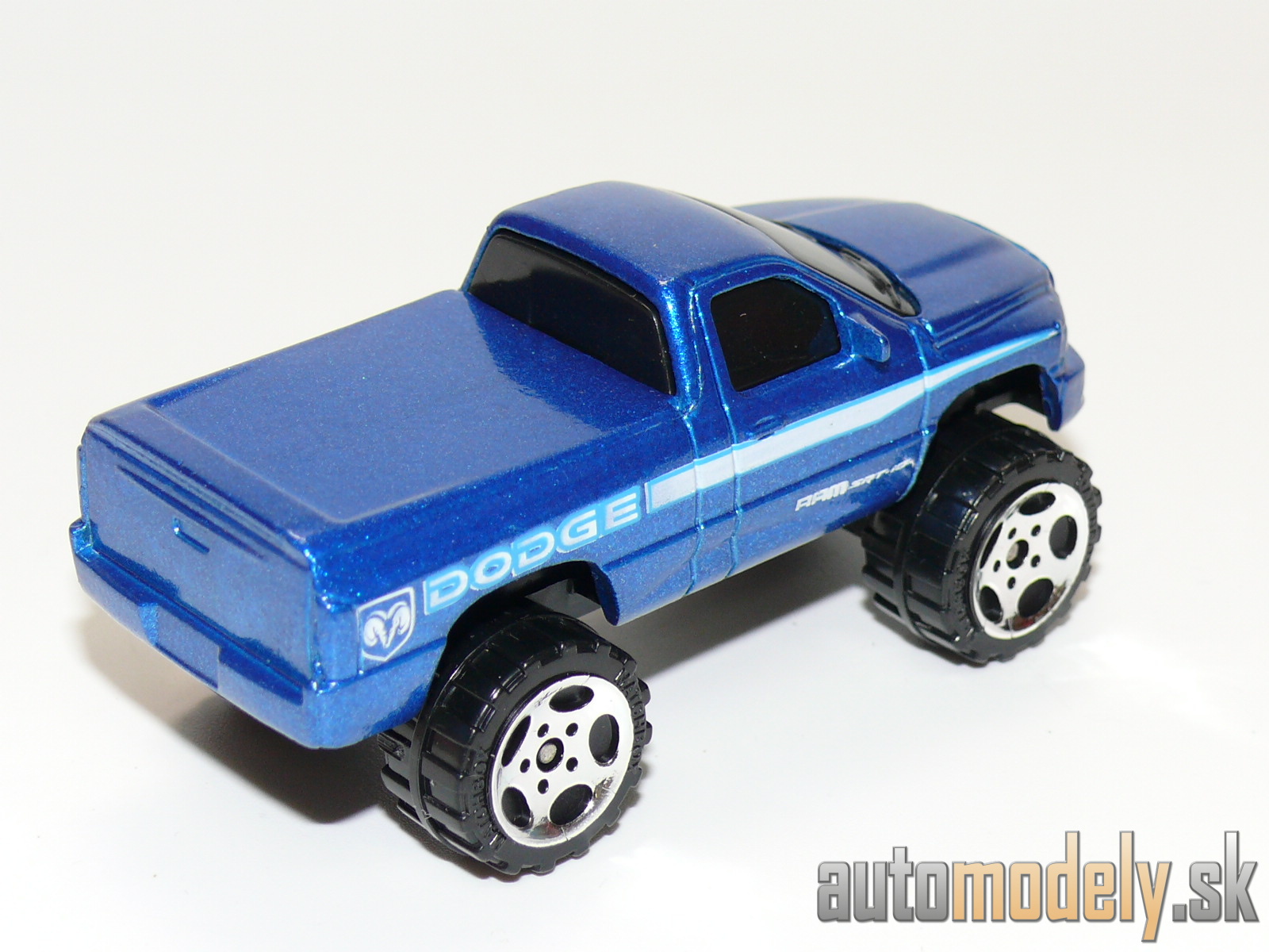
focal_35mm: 103
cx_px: 634
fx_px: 3776
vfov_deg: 14.4
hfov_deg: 19.1
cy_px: 476
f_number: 4
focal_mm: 13.5
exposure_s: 1/30
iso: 100
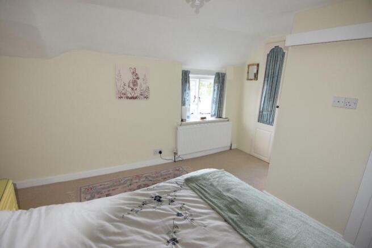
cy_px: 124
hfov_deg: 95.0
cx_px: 186
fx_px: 171
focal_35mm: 16
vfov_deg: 72.1
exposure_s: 1/80
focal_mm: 11
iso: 800
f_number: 4.5
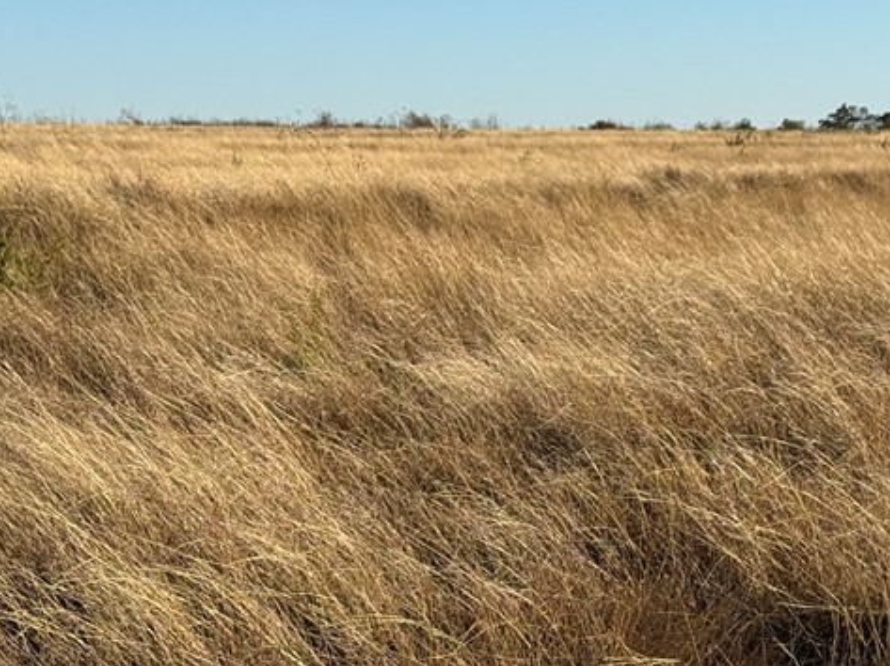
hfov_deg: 18.9
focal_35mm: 104
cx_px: 532
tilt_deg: -7.2
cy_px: 478
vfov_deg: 14.2
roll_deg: +0.1
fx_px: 2672
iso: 64
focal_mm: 6.76
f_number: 1.78
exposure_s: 1/4587
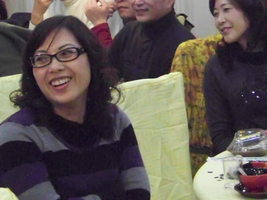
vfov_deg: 9.1
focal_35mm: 162
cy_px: 10
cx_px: 96
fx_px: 1250
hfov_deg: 12.2
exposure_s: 1/50
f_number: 3.2
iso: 1600
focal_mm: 11.7
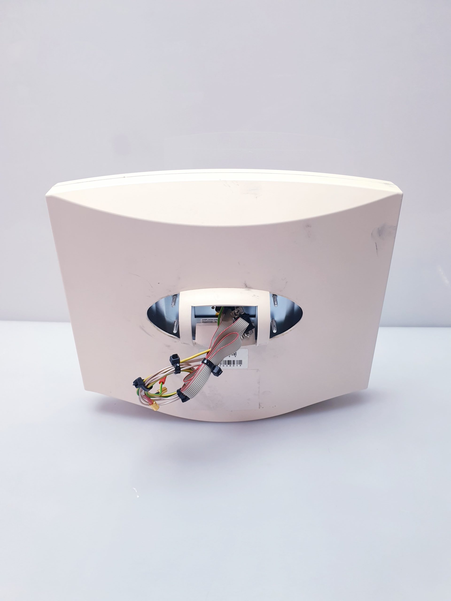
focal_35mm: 26
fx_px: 452
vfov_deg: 67.3
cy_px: 300
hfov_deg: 53.1
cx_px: 226
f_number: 2.4
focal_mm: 4.3
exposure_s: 1/50
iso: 80
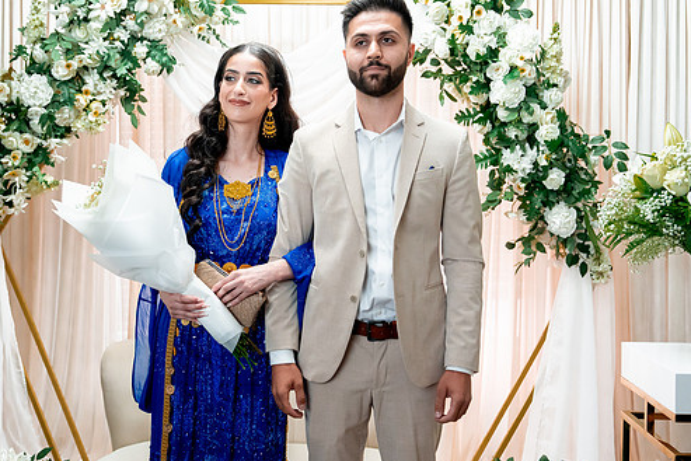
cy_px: 215
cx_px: 292
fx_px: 768
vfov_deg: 33.4
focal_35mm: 40
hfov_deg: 48.3
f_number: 2.8
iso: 4000
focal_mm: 34
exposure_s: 1/160
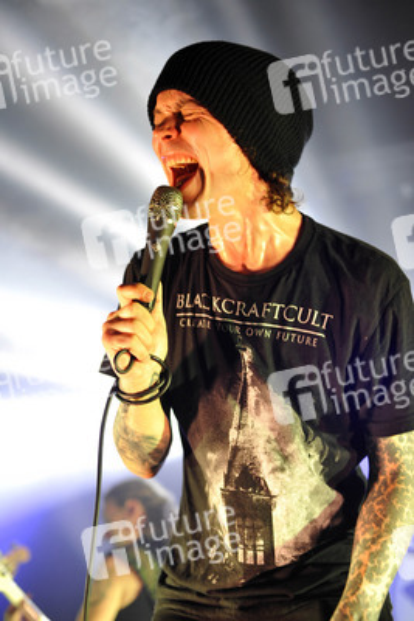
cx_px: 207
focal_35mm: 50
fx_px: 862
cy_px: 310
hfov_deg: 27.0
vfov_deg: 39.6
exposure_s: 1/160
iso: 1600
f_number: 2.8
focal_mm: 50
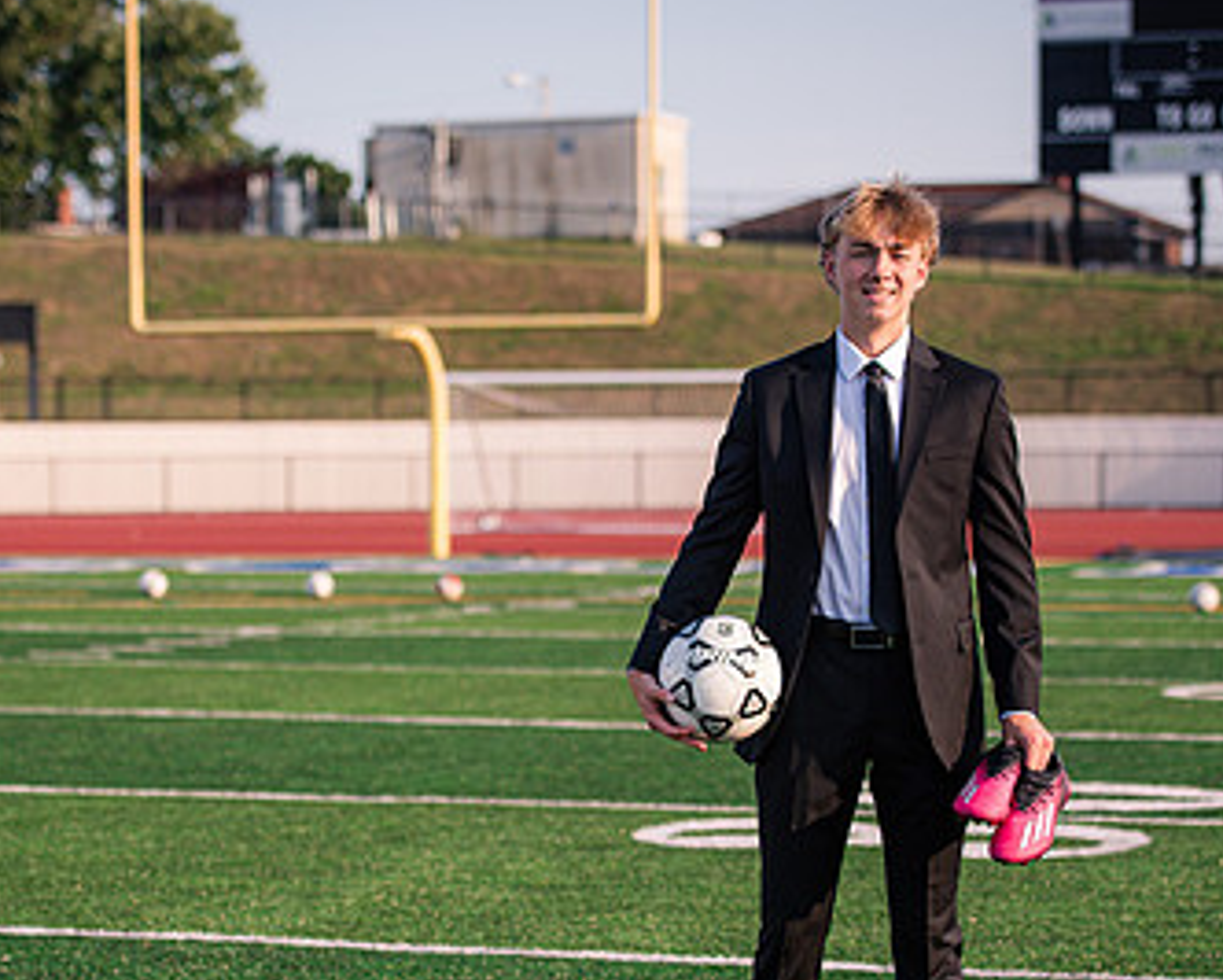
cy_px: 683
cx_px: 486
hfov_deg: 16.4
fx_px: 4237
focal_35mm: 117
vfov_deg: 13.2
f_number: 2.8
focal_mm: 70
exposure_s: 1/2000
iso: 200
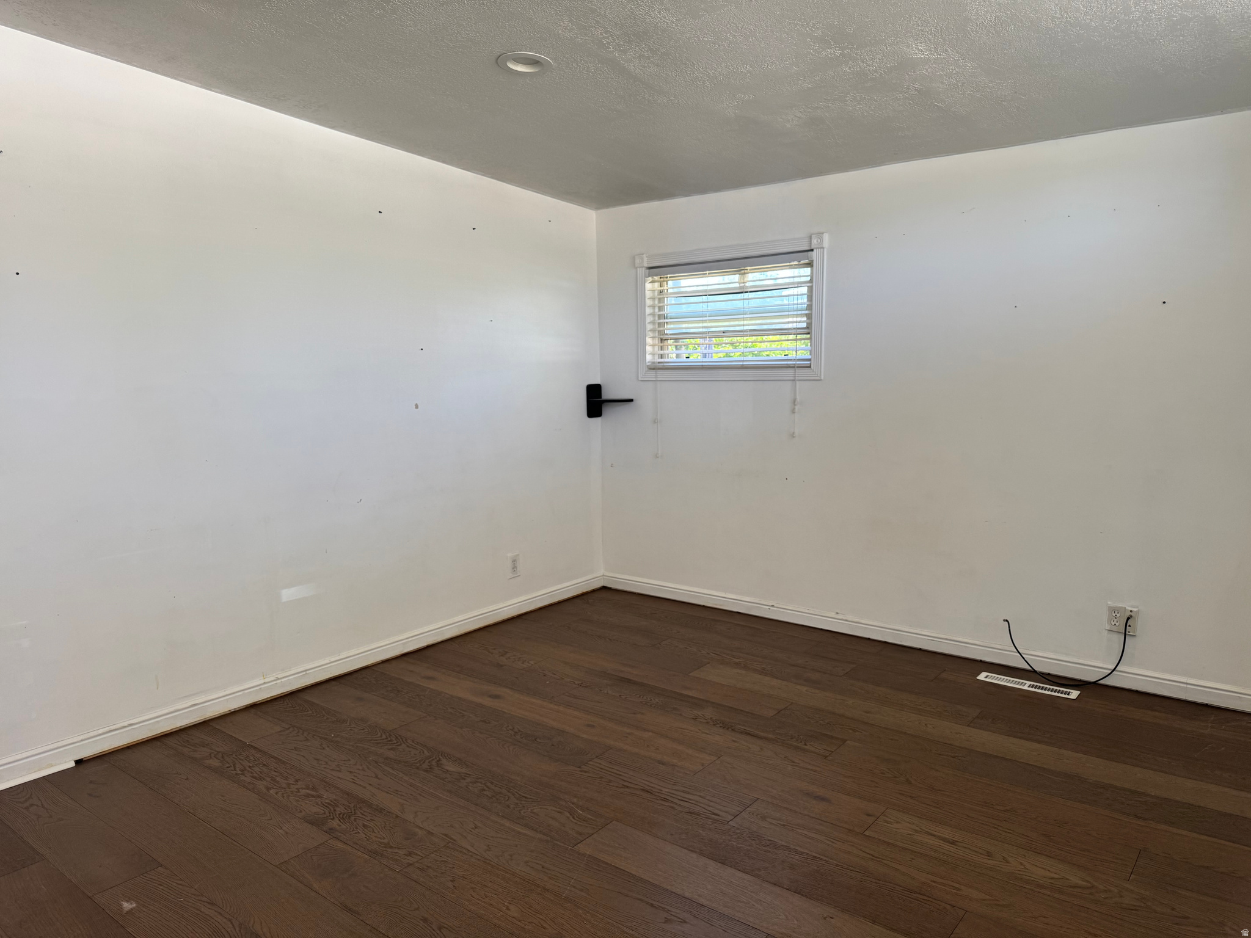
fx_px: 867
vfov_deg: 56.8
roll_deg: +1.1
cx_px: 626
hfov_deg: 71.6
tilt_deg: -7.4
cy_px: 469
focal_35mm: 24
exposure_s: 1/121
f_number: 1.78
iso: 100
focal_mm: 6.76
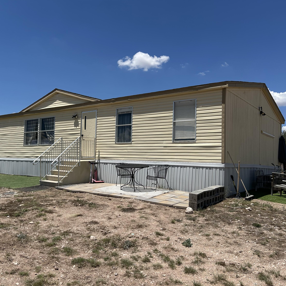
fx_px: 290
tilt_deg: +3.4
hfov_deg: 52.1
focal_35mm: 31
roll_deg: -1.6
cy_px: 143
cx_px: 111
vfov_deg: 52.5
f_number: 1.5
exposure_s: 1/7463
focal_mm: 5.7
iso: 50
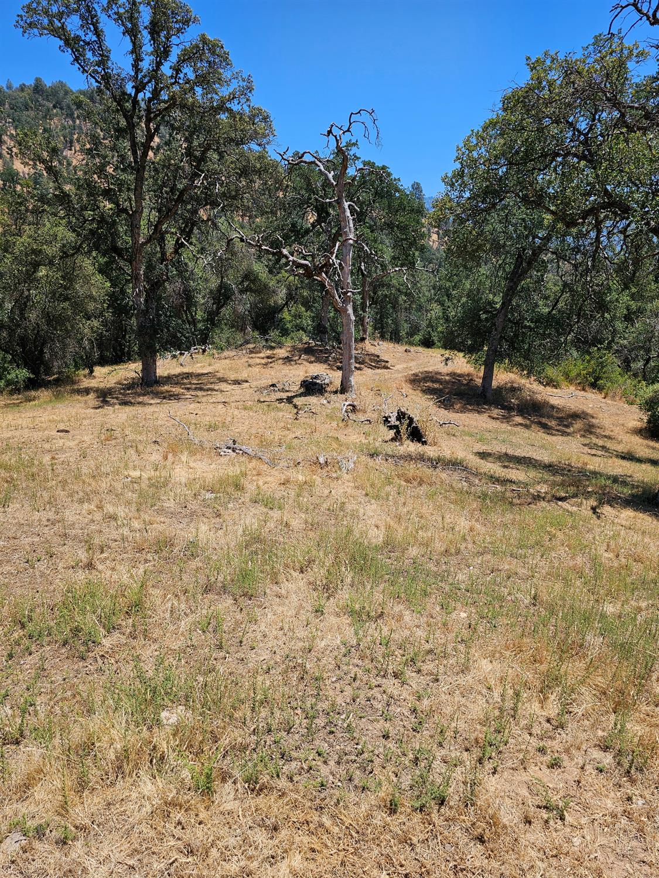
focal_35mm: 23
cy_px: 439
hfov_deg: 58.9
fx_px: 584
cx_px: 330
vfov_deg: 73.9
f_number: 1.7
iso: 10
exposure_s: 1/634
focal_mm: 6.3
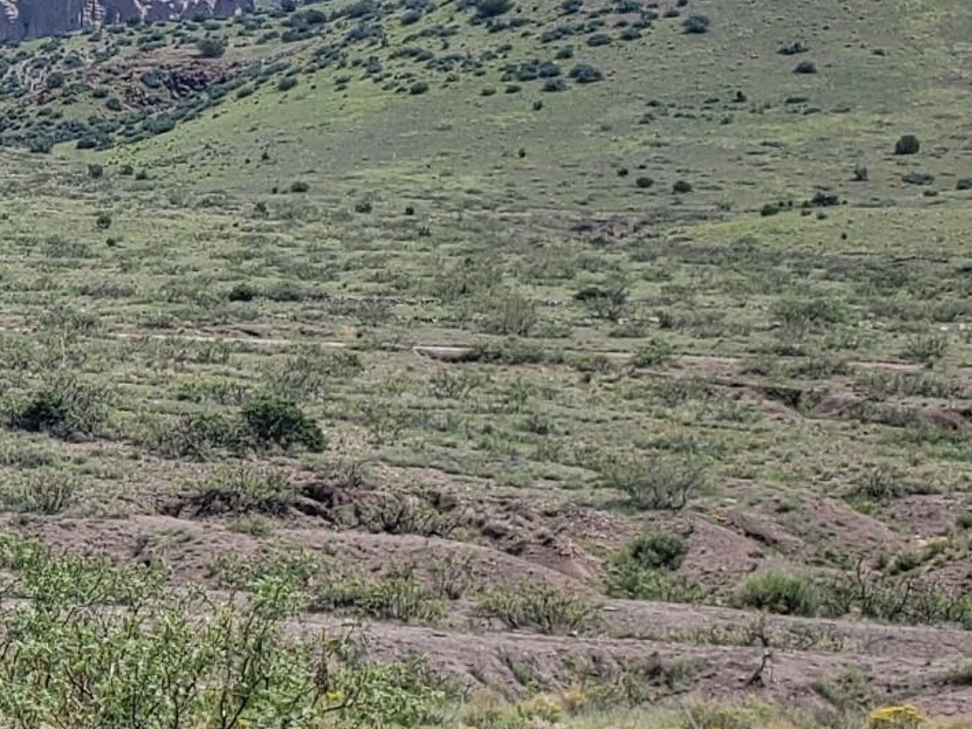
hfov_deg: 15.8
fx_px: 3089
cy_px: 471
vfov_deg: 13.4
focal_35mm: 110
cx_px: -670
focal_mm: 4.3
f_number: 2.4
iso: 50
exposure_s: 1/1139
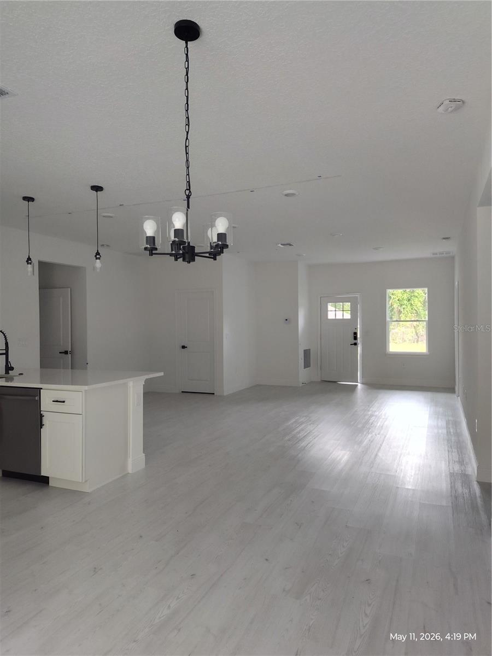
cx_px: 246
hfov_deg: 58.9
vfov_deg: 73.9
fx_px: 436
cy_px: 328
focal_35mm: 23
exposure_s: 1/120
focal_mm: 5.56
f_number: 1.8
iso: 469
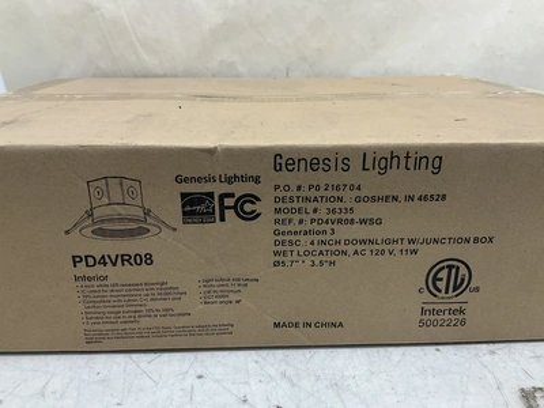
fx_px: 456
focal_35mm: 29
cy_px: 204
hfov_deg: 61.7
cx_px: 272
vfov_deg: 48.2
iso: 64
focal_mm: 3
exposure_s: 1/120
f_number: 1.8
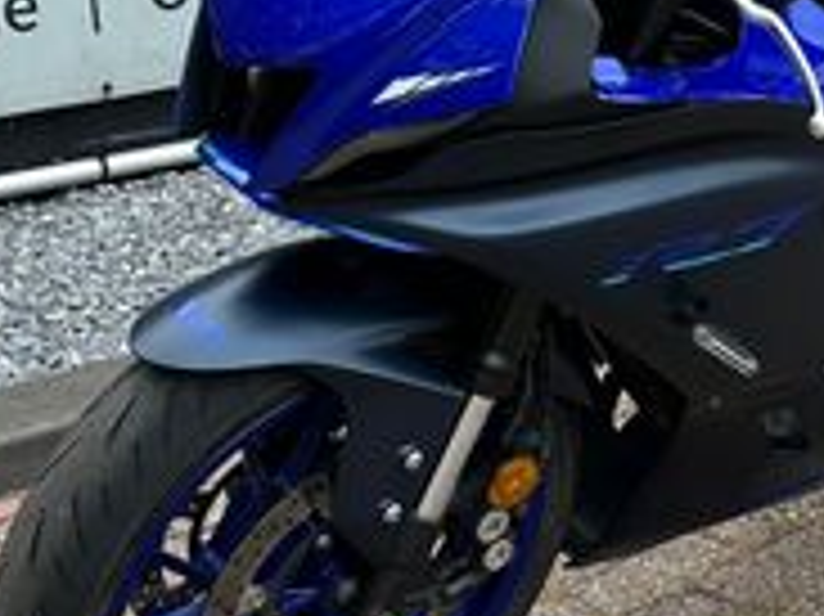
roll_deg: +0.3
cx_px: 801
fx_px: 1998
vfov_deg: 17.5
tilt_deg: -16.2
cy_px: 180
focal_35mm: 84
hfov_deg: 22.5
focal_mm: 6.86
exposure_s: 1/521
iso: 80
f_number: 1.78
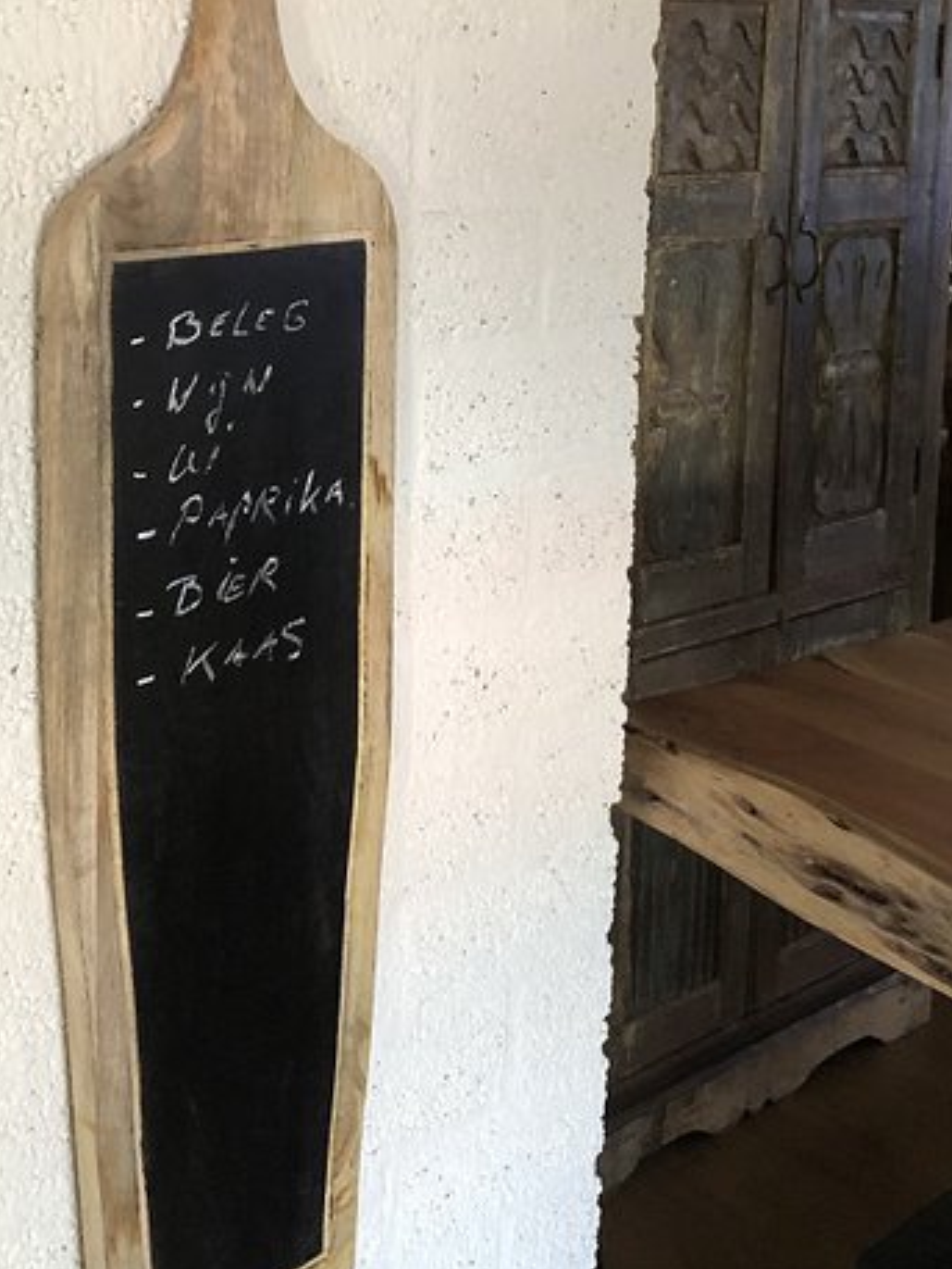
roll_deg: -1.8
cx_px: 369
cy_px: 350
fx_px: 1796
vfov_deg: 38.1
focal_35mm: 49
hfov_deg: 29.6
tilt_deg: -10.1
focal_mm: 3.99
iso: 80
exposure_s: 1/17
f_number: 1.8
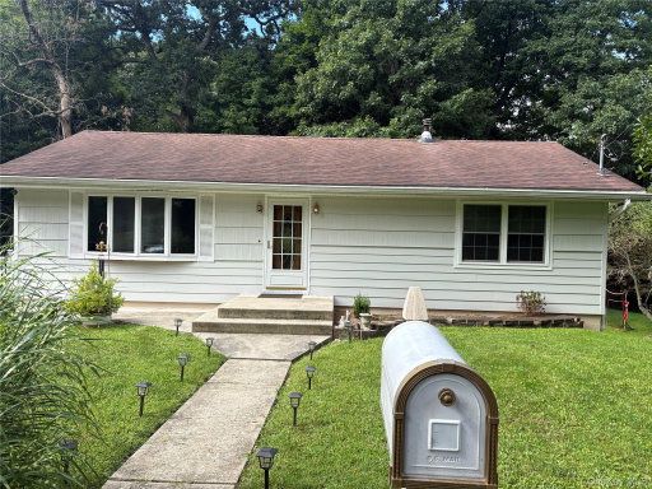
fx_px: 490
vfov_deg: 53.1
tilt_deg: -0.7
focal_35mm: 26
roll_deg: -1.4
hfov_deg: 67.3
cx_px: 326
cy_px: 244
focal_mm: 5.96
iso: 50
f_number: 1.6
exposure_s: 1/1048
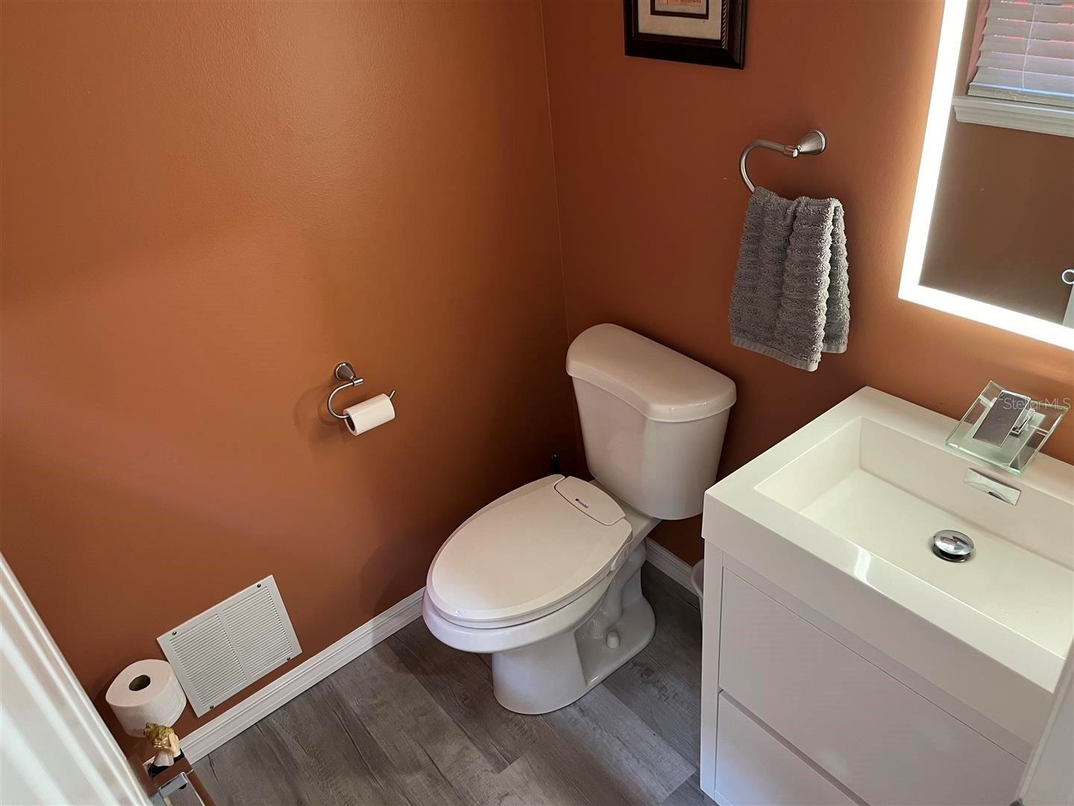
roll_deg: +6.5
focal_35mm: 26
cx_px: 537
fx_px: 807
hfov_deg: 67.3
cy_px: 403
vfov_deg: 53.1
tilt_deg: -32.6
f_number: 1.6
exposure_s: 1/60
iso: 250
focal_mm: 5.1
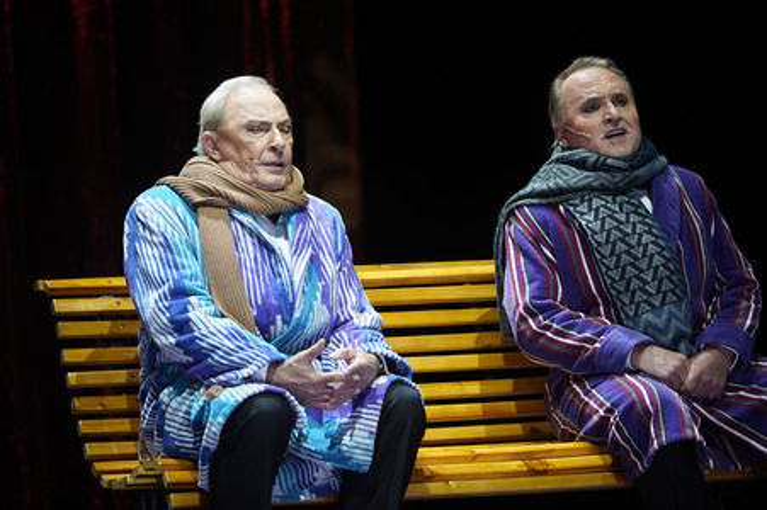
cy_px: 255
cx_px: 384
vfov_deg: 4.1
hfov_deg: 6.2
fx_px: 7132
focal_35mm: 335
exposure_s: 1/200
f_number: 6.3
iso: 1600
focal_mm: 335
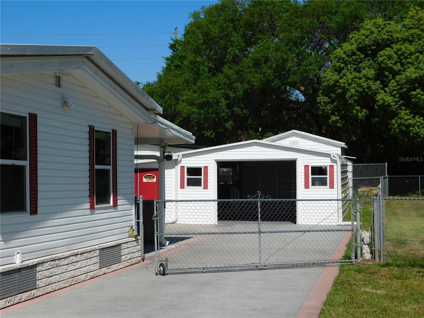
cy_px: 159
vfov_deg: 22.3
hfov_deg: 29.4
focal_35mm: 66
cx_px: 212
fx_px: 808
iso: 125
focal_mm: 11.7
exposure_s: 1/500
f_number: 8.4
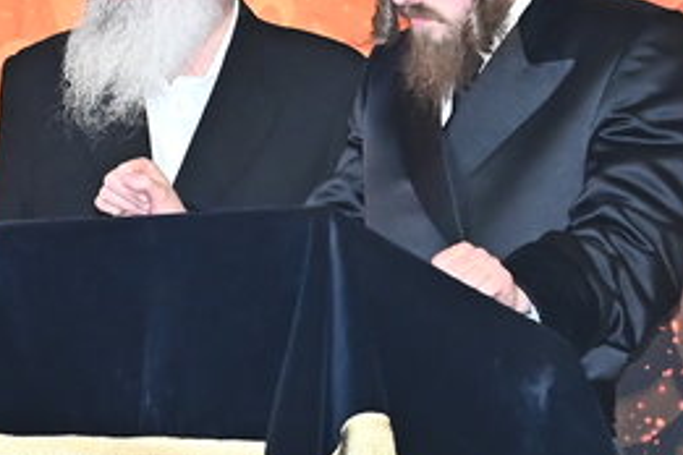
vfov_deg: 2.4
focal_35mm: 563
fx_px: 10681
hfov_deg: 3.7
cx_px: 463
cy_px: -22
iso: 3200
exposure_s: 1/160
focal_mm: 105
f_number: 4.5
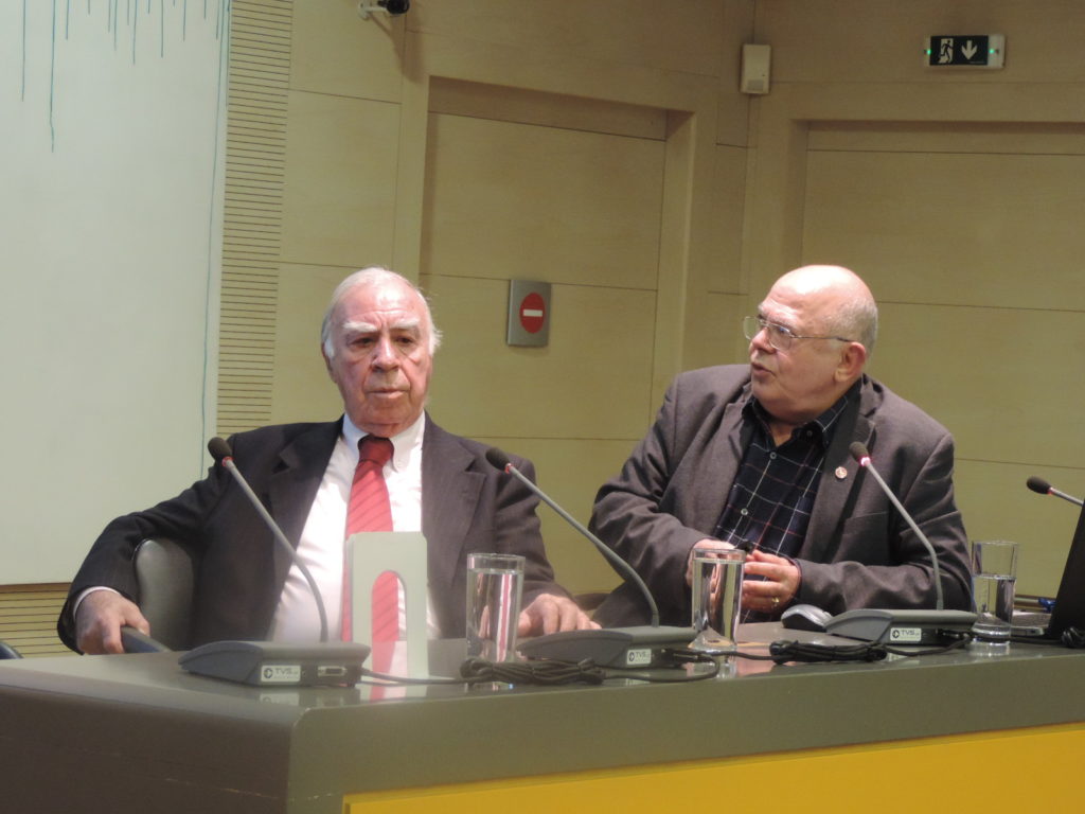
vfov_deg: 12.3
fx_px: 3761
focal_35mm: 120
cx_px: 542
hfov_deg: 16.4
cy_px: 407
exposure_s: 1/25
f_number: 4.2
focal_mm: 21.4
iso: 720
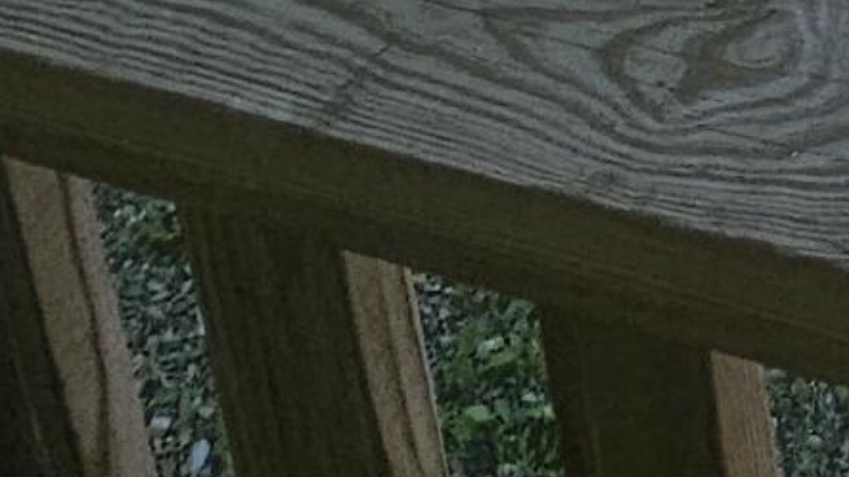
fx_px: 2161
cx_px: 1441
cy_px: -1157
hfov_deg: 18.4
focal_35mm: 96
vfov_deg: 8.9
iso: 50
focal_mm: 2.2
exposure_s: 1/726
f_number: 2.2
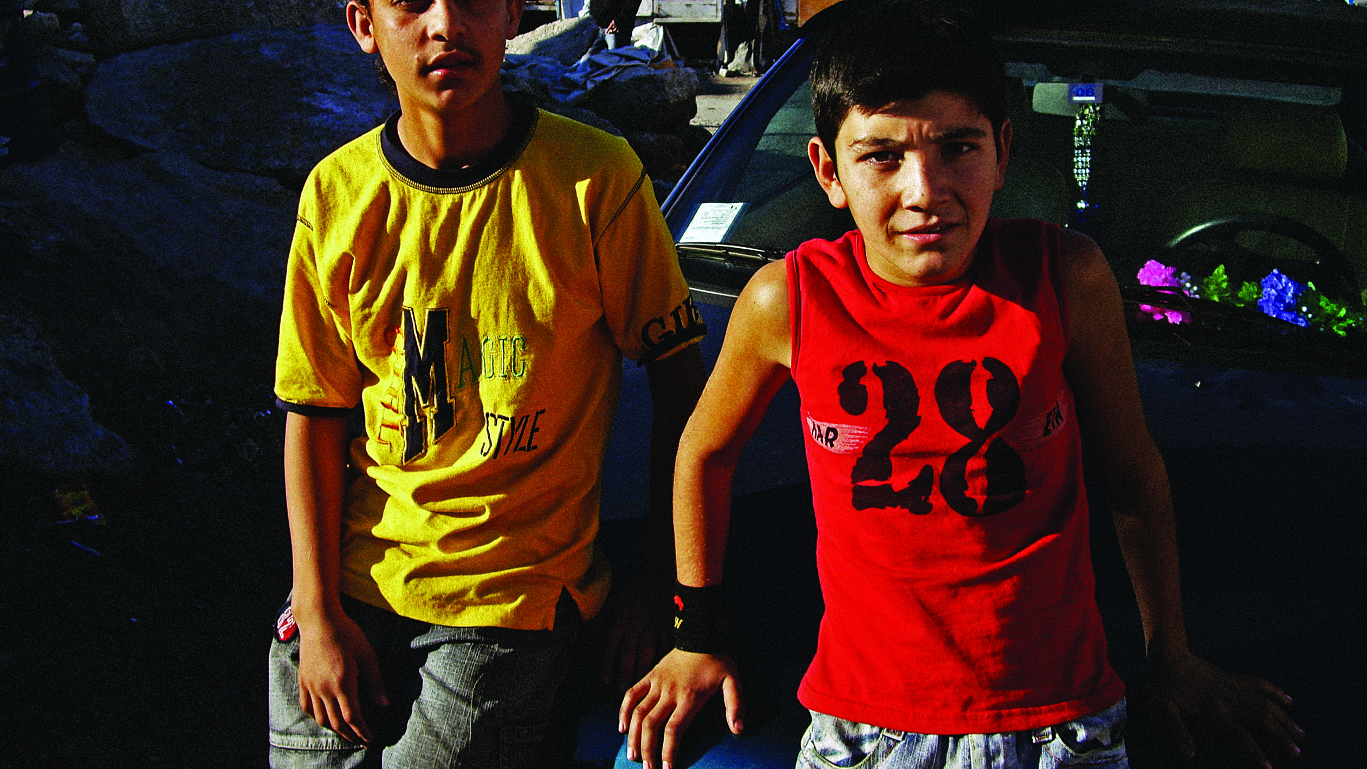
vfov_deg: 28.2
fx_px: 1522
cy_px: 272
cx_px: 693
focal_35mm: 42
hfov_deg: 48.4
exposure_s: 1/200
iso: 50
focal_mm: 7.9
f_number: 5.6
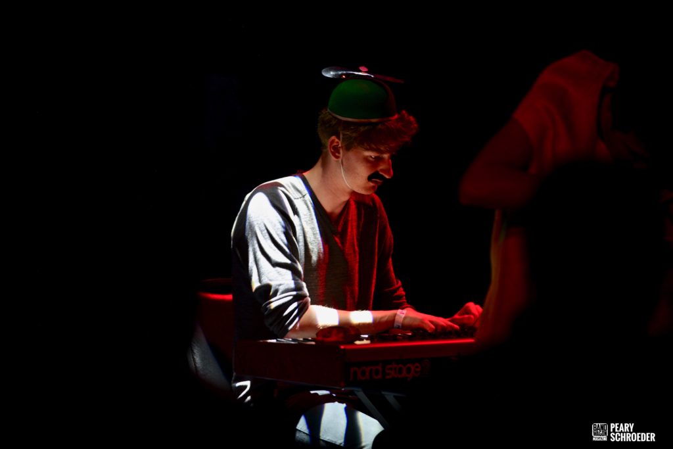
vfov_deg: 6.9
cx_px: 336
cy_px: 224
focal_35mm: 200
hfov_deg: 10.3
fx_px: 3739
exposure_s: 1/40
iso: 720
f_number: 2.8
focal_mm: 200
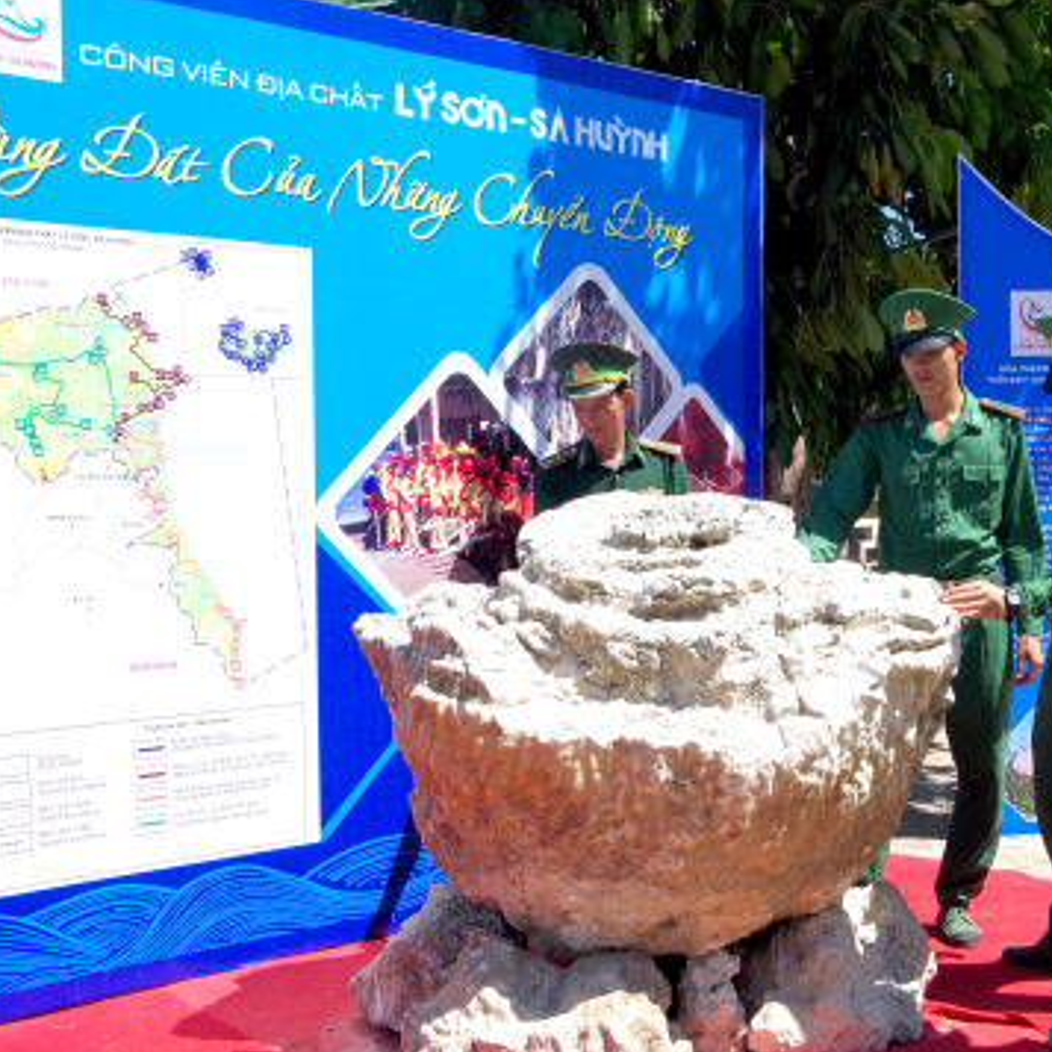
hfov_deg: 35.8
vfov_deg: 36.1
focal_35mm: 47
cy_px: 530
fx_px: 1616
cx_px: 681
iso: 800
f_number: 13
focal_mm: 24
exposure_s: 1/800
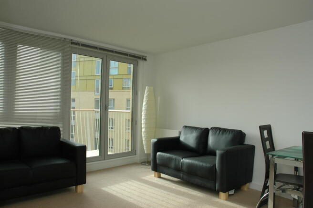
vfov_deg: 47.8
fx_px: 235
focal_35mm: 27
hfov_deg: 67.4
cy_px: 104
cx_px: 156
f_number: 8
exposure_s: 1/100
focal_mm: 18
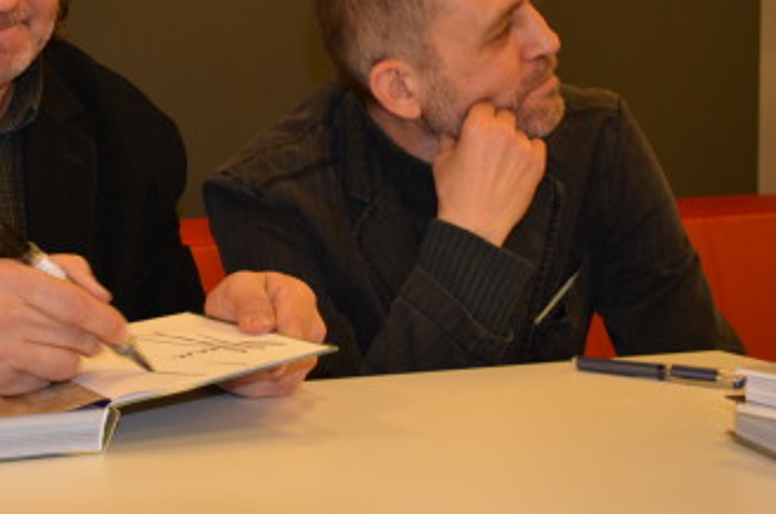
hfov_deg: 22.1
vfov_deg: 15.1
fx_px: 1918
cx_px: 7
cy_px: 77
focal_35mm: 89
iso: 500
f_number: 4
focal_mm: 25
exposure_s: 1/60
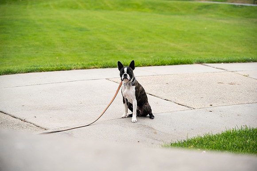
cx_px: 128
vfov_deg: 18.2
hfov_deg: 27.0
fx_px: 536
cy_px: 86
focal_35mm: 75
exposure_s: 1/500
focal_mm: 75
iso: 640
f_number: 4
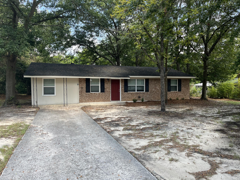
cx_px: 120
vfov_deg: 53.1
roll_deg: +0.6
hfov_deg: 67.3
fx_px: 180
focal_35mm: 26
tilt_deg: -0.5
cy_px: 90
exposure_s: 1/335
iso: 50
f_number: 1.6
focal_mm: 5.1
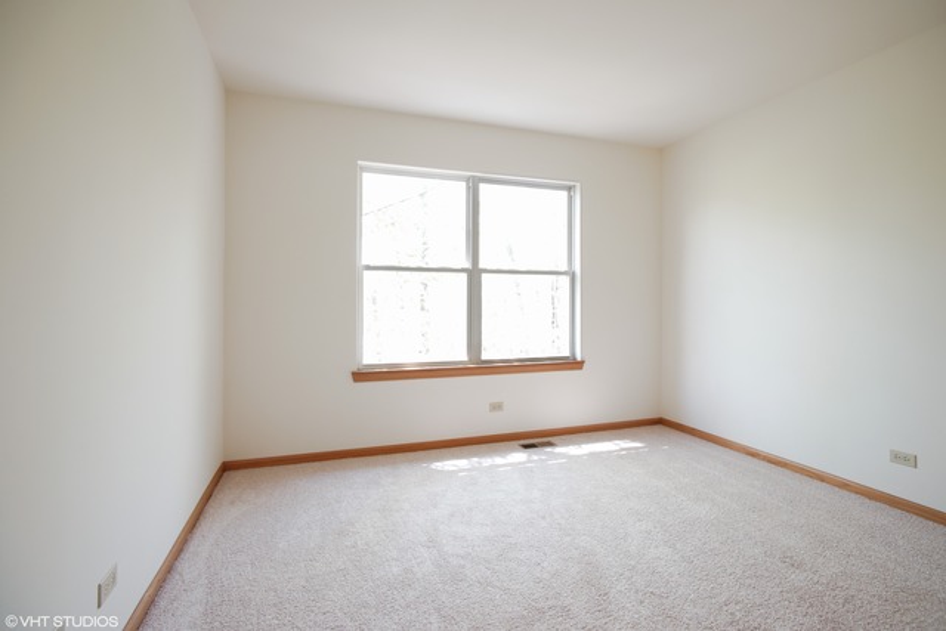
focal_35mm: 17
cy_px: 316
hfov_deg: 93.3
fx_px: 447
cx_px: 473
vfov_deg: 70.5
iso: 400
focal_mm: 17
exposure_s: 1/10
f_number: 8
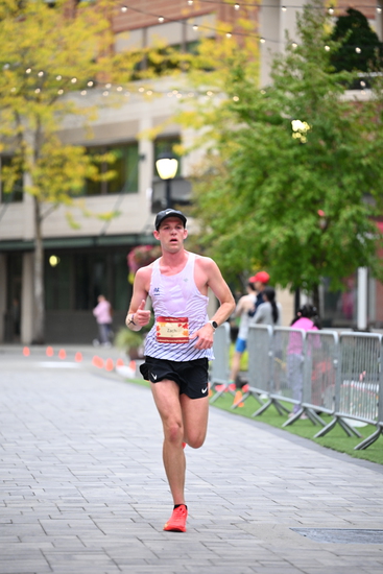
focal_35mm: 165
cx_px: 192
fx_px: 2631
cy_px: 287
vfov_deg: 12.4
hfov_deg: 8.3
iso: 1600
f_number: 2.8
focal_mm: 165
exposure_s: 1/800
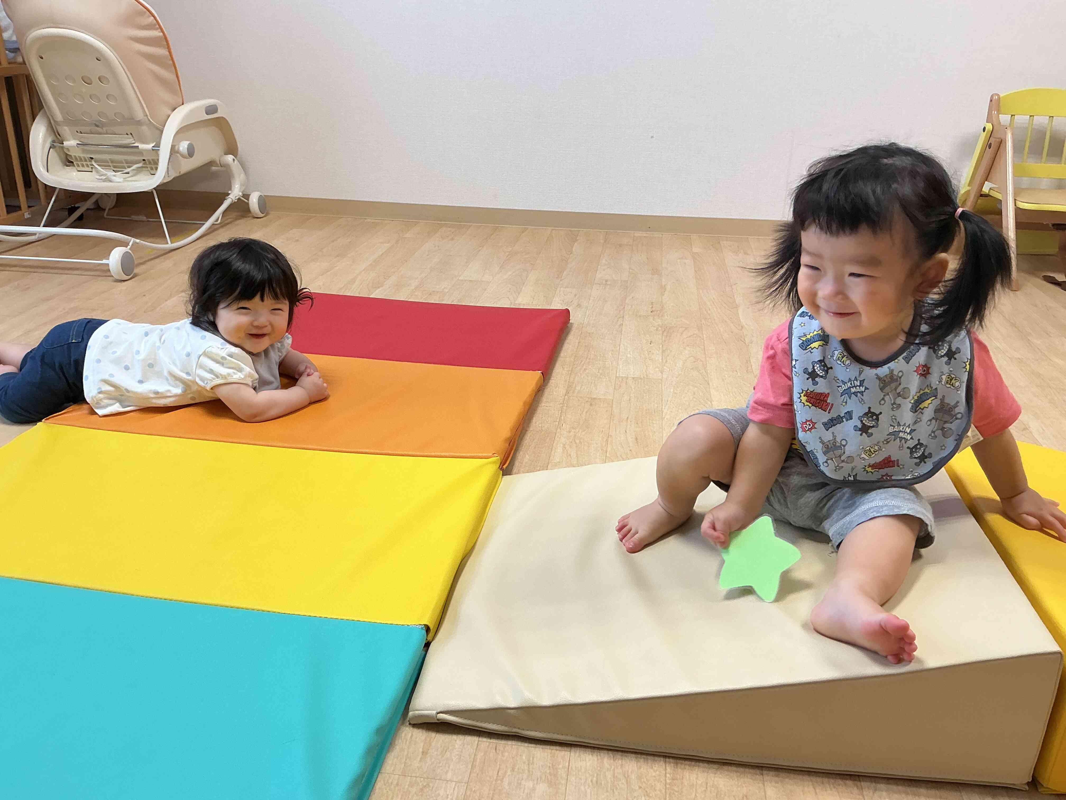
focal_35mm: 29
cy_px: 400
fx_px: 893
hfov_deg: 61.7
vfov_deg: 48.2
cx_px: 533
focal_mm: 3
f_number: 1.8
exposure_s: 1/120
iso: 40
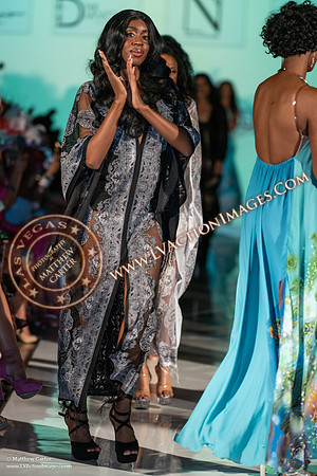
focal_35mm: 165
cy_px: 238
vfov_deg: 12.5
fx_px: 2179
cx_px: 158
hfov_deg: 8.3
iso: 400
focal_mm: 165
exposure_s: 1/250
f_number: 2.8
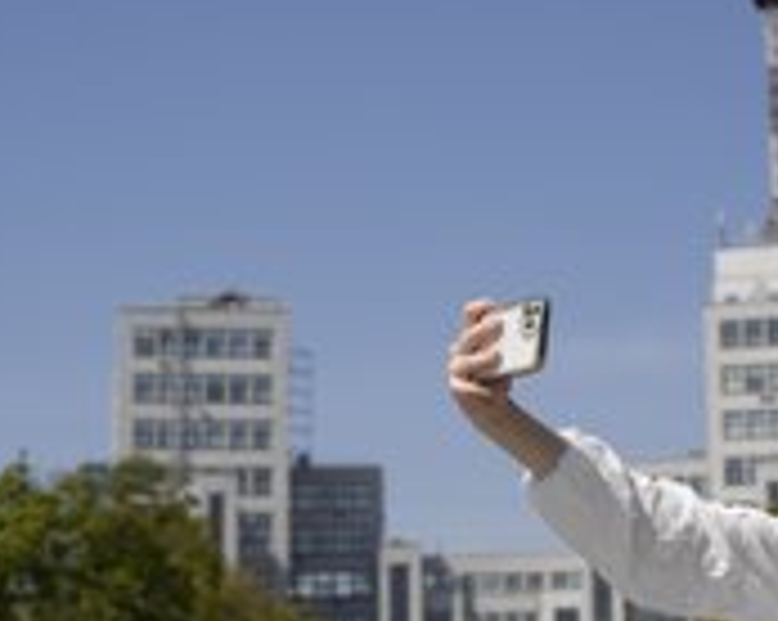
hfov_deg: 19.1
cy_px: 398
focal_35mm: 100
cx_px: 544
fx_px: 2300
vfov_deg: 15.3
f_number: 5
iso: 100
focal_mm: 46
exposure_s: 1/1250
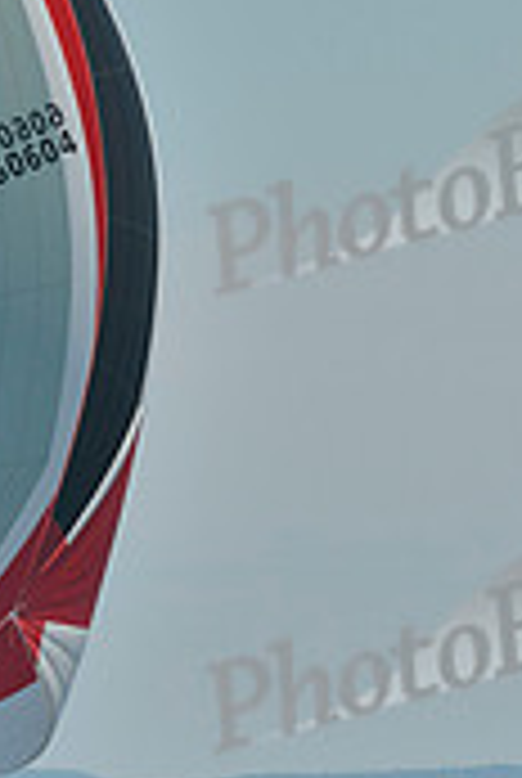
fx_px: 21012
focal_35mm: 970
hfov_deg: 1.4
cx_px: -25
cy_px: 9
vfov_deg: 2.1
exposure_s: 1/1250
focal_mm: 290
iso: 280
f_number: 8
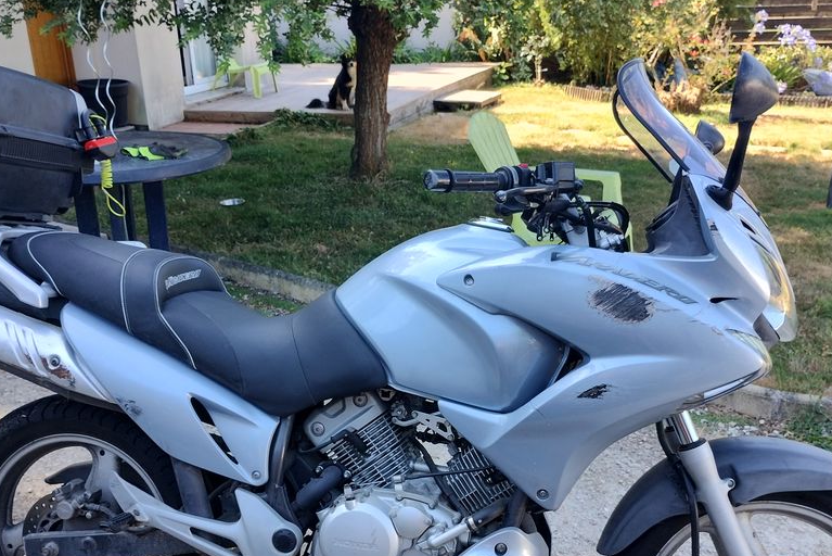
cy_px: 362
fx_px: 879
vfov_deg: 34.8
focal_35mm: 38
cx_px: 410
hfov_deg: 50.7
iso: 120
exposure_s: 1/100
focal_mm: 4.27
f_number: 1.8
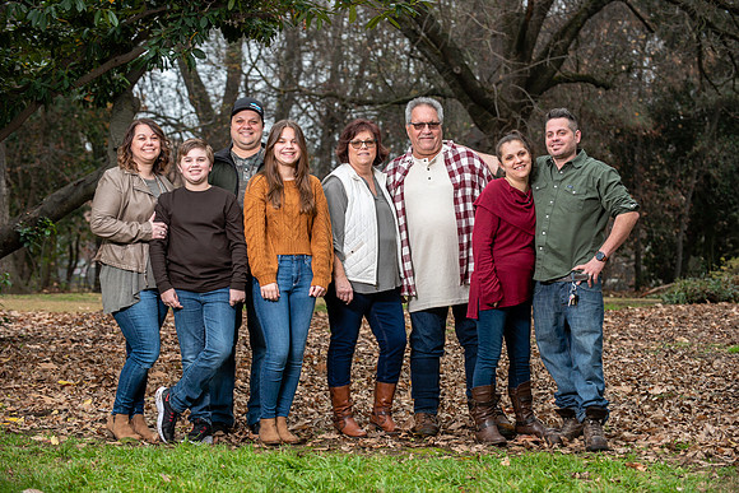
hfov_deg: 22.6
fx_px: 1848
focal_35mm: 90
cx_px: 370
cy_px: 246
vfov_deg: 15.2
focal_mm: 90
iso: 200
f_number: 4
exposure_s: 1/125
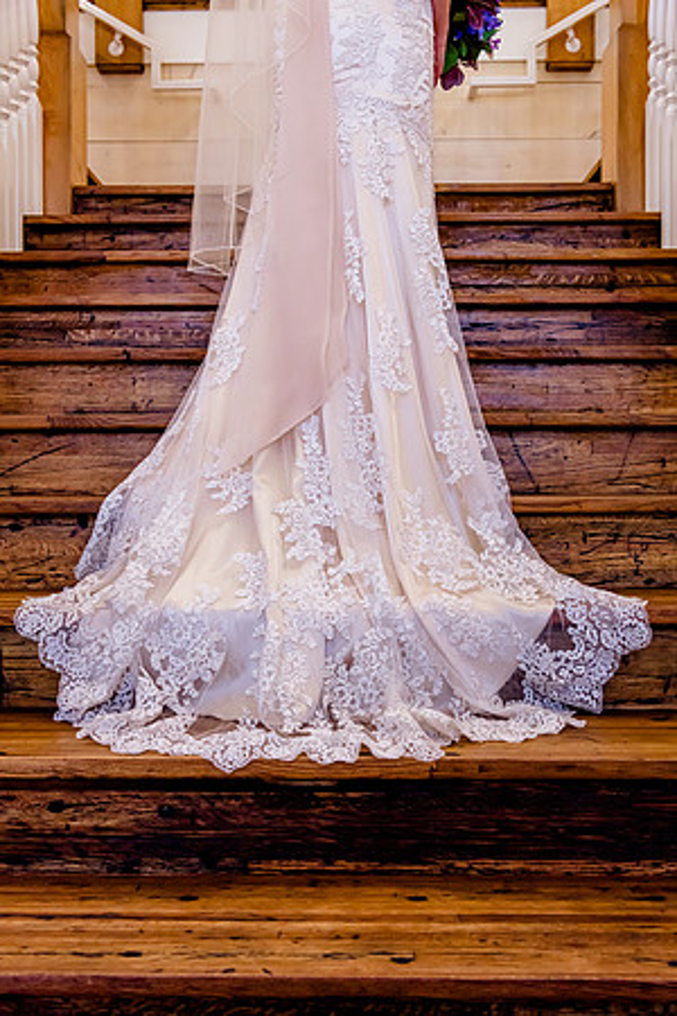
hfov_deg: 35.1
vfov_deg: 50.7
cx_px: 338
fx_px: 1072
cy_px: 508
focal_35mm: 38
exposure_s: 1/200
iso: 2000
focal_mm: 38
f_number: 6.3
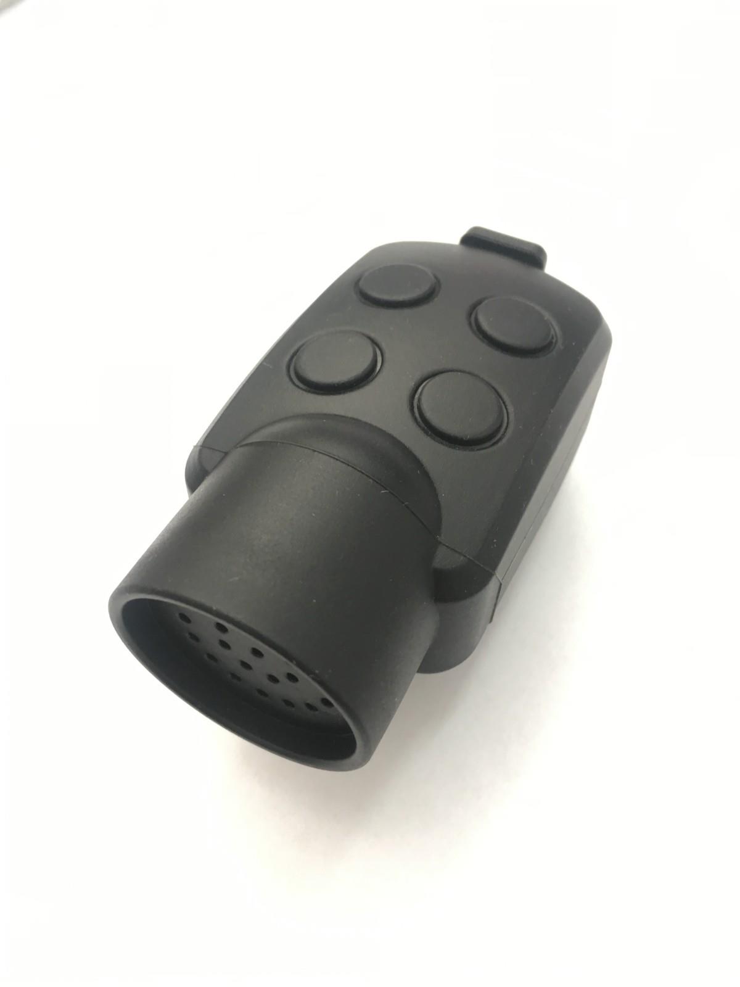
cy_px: 494
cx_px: 370
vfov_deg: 61.7
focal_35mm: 29
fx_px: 827
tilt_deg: -63.1
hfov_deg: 48.2
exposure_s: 1/33
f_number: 2.2
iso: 100
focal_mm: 4.15
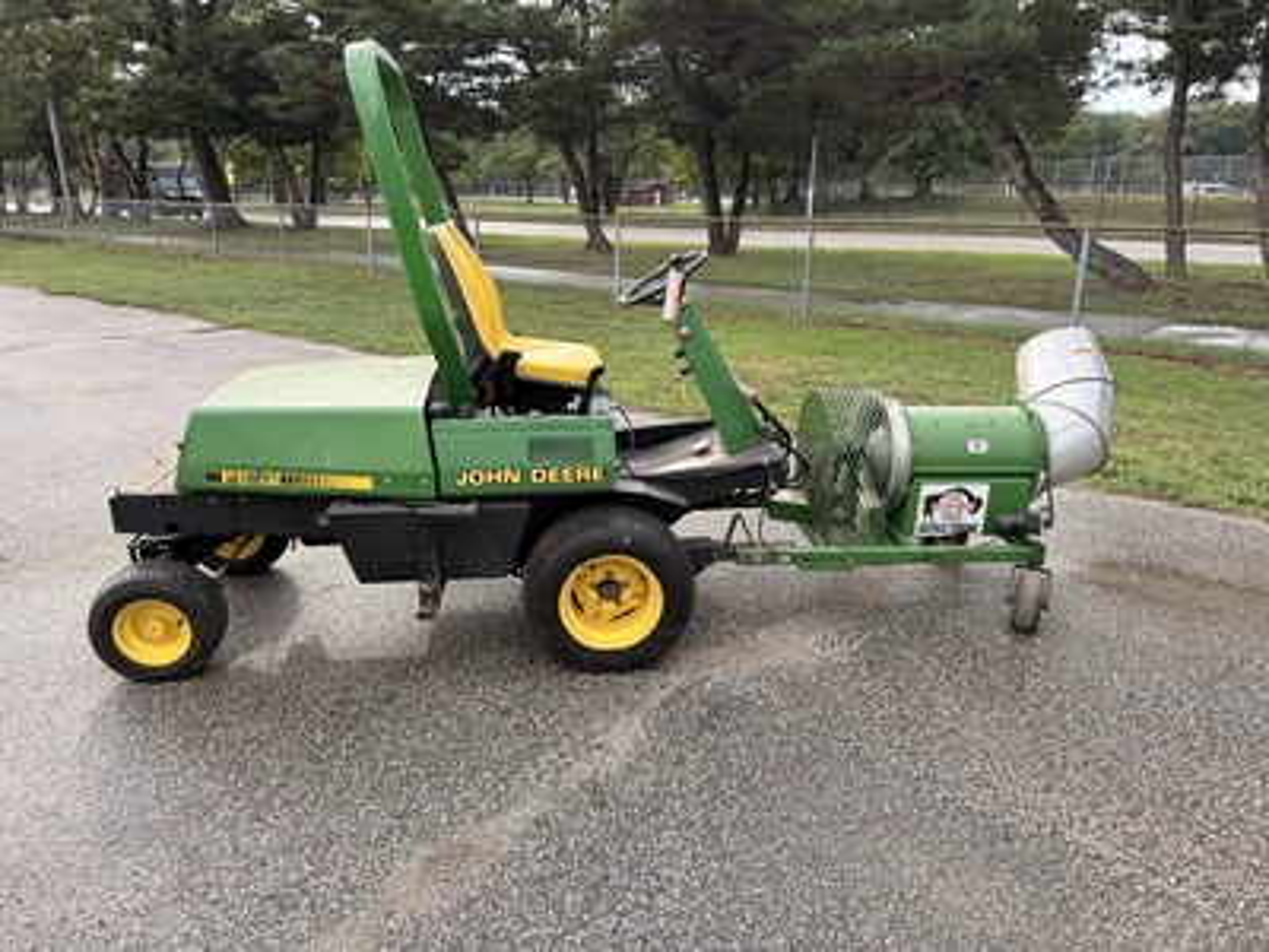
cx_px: 634
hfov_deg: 71.6
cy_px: 476
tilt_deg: -16.3
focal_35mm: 24
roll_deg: -0.2
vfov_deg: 56.8
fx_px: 880
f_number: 1.78
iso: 80
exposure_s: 1/501
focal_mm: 6.76
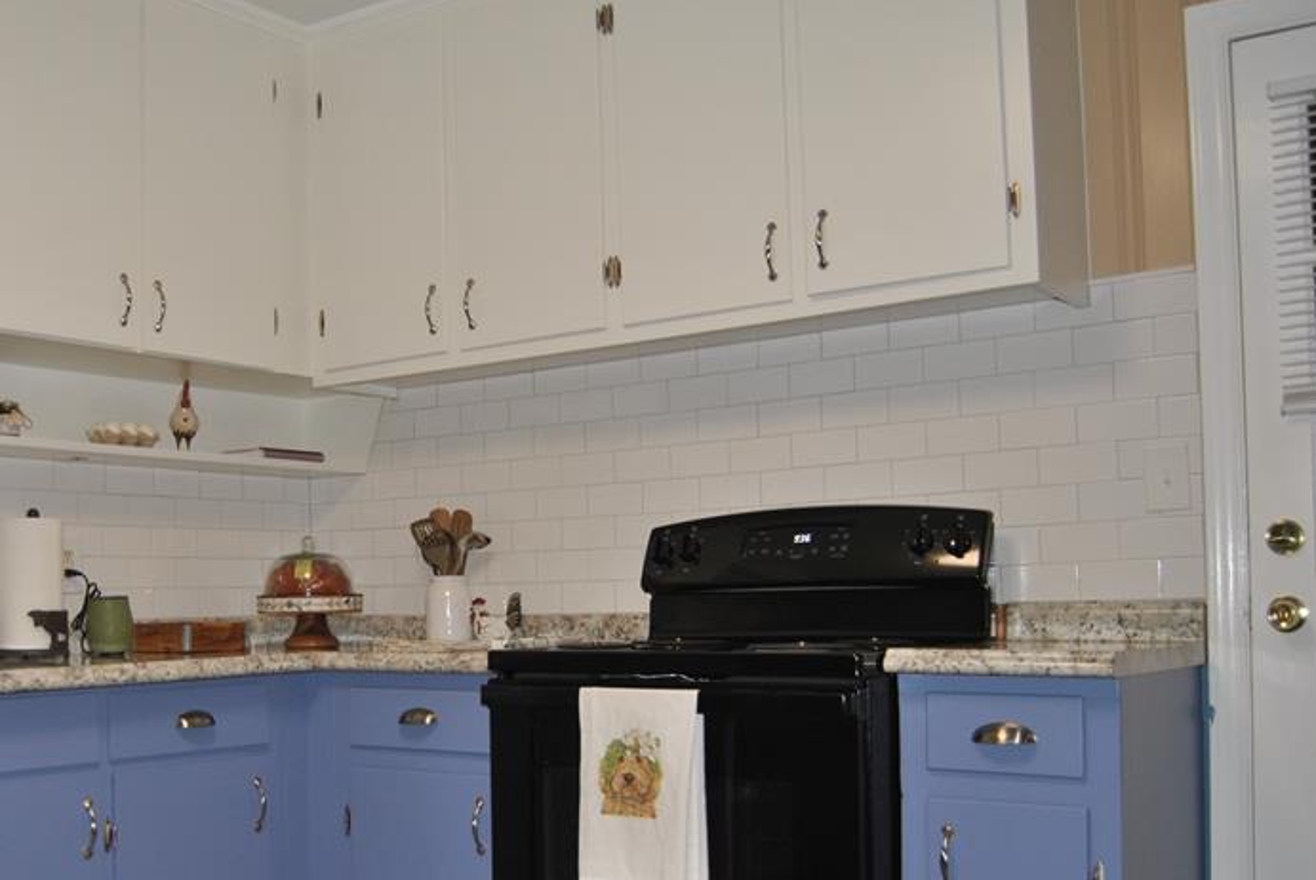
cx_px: 396
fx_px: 1463
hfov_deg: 47.3
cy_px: 588
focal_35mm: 40
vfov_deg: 33.2
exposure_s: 1/60
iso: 200
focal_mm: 18
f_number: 3.5
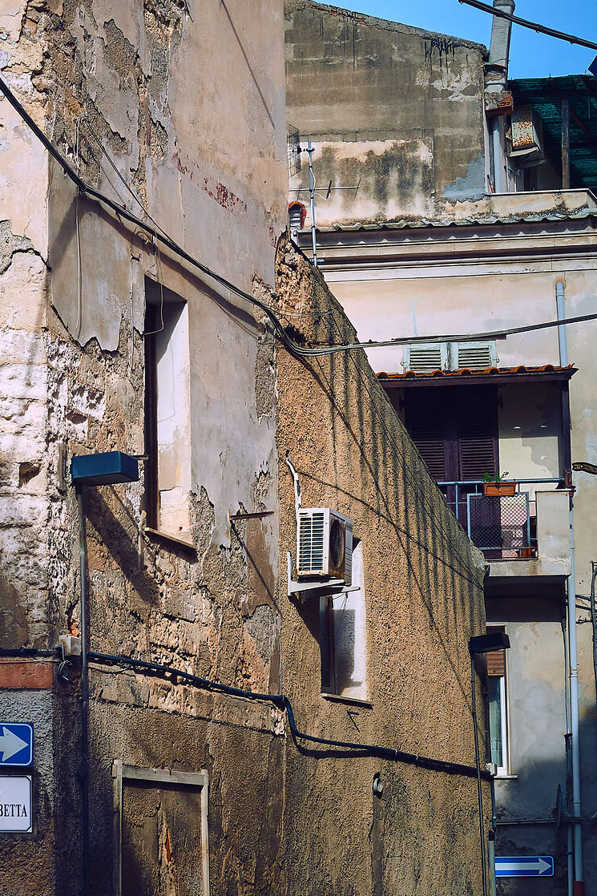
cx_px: -36
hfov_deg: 15.2
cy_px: 722
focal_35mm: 88
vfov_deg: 22.8
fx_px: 2190
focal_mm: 27
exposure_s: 1/500
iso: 200
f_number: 7.1
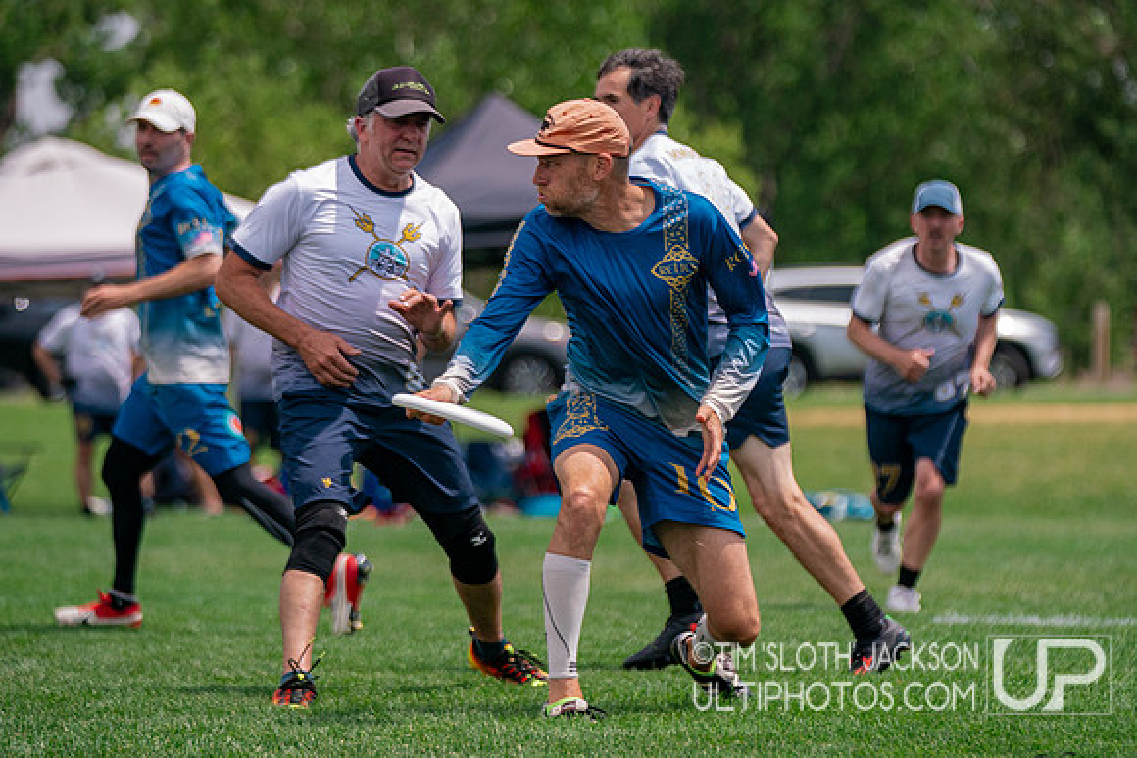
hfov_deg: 10.3
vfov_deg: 6.9
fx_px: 6313
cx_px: 628
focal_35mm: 200
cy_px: 358
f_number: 2.8
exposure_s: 1/10000
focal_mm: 138
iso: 500
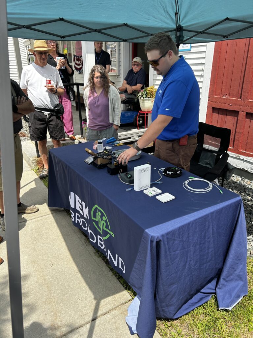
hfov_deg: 53.1
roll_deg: +0.4
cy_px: 169
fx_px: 253
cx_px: 126
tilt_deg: -22.2
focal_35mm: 26
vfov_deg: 67.3
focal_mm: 5.7
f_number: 1.5
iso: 50
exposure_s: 1/803
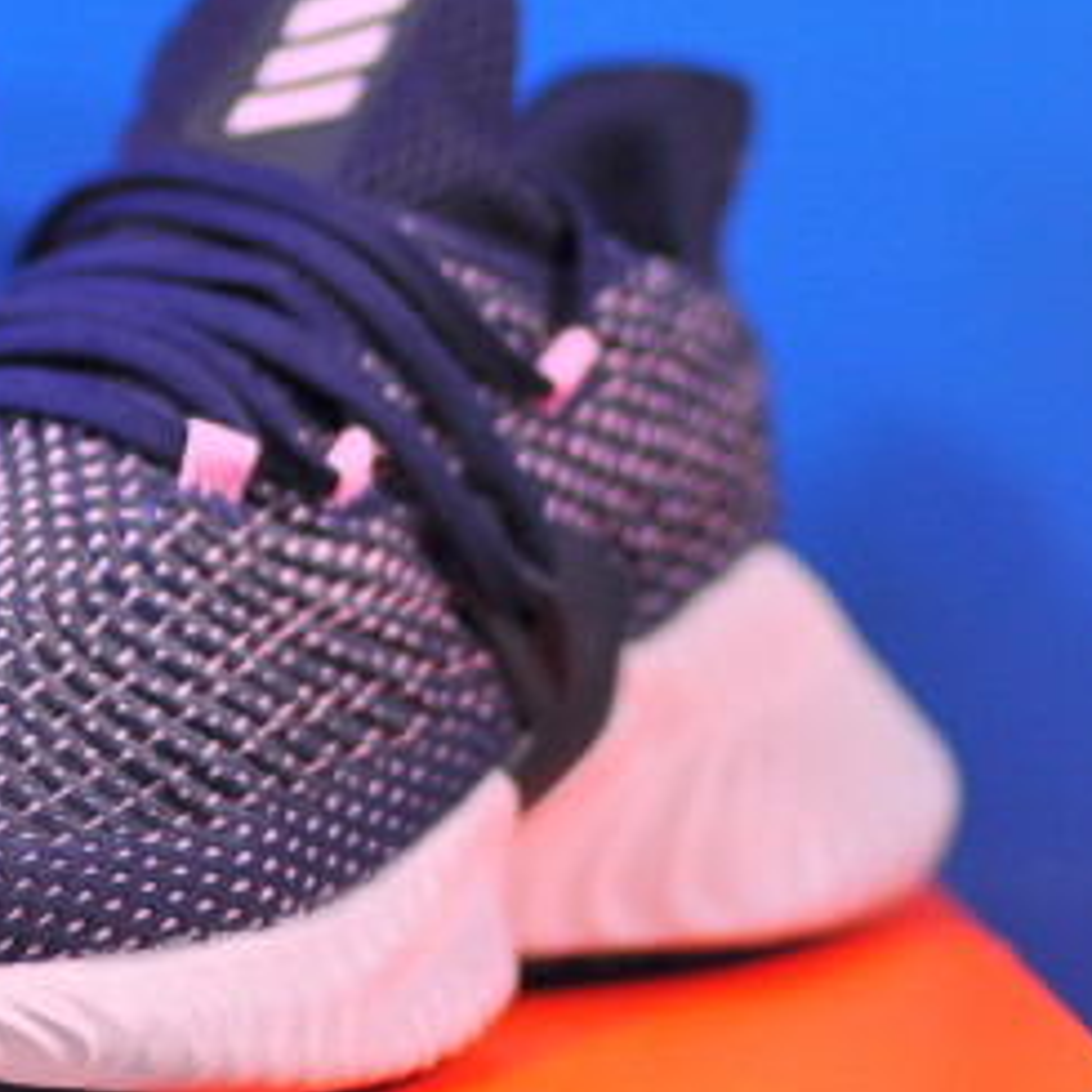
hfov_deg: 8.3
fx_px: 7424
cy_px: 176
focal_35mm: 208
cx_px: -343
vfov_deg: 8.4
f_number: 2
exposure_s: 1/320
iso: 250
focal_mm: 50
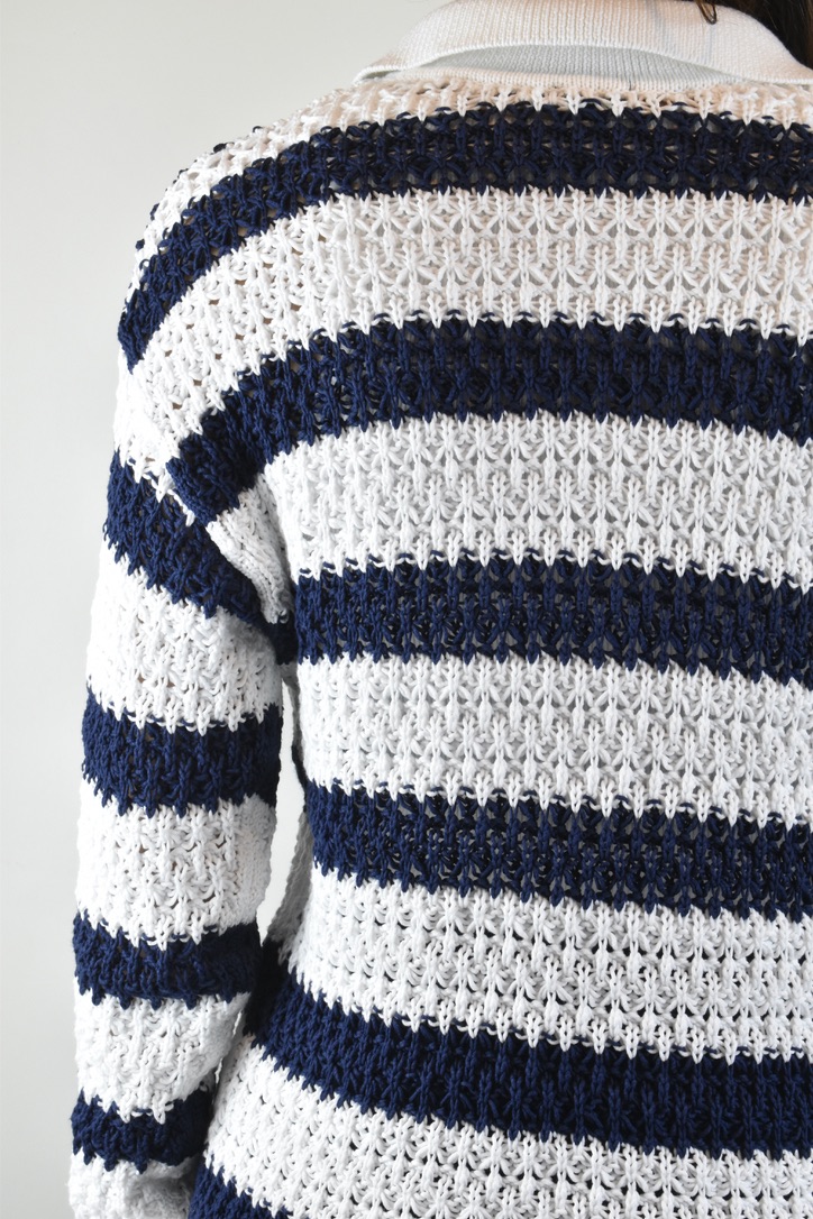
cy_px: 610
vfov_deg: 24.6
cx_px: 406
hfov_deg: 16.6
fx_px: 2794
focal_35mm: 82
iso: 1600
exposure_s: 1/60
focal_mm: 55
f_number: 16
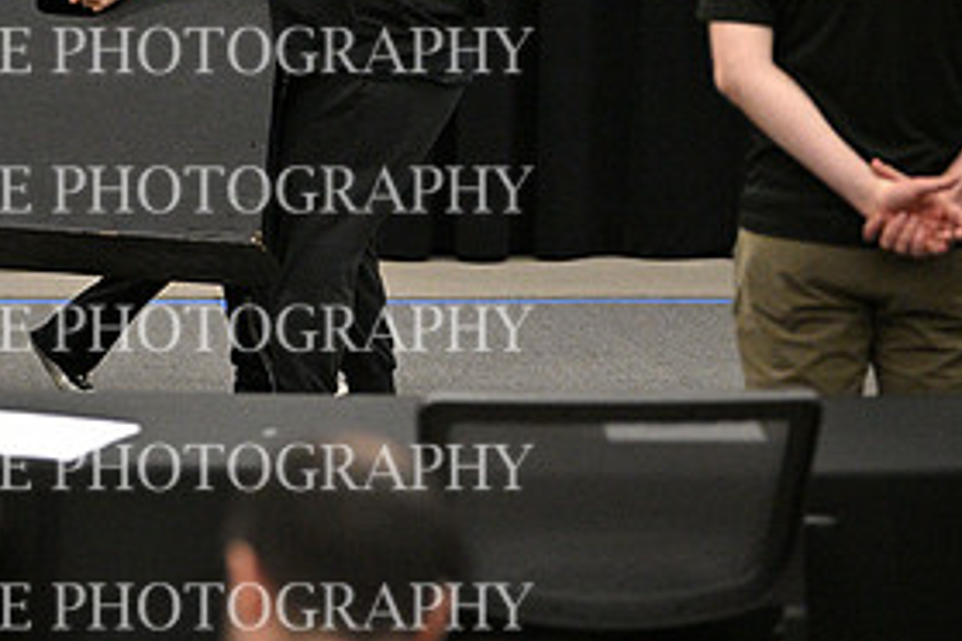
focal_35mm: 208
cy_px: -19
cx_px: 34
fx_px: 5558
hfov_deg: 9.8
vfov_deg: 6.6
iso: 6400
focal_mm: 100
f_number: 2.7
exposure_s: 1/1000
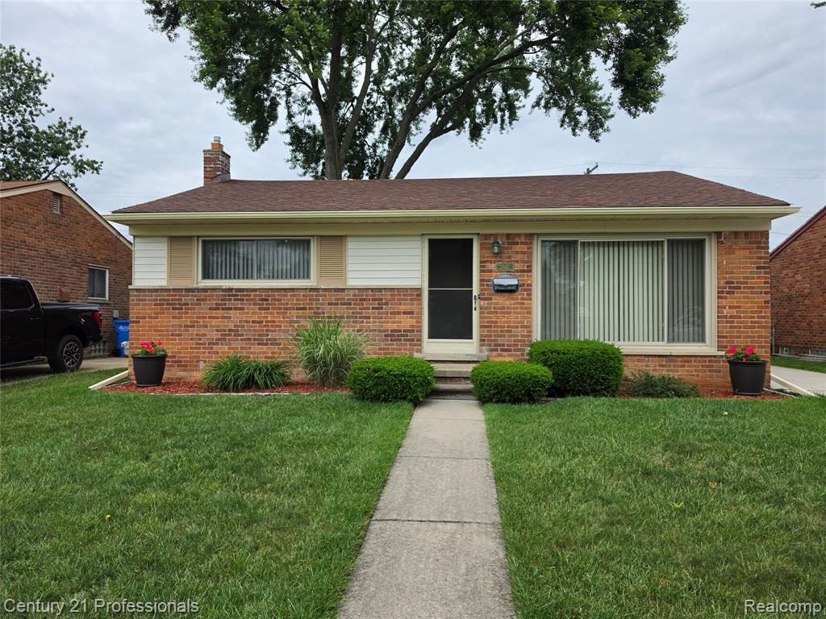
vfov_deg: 58.9
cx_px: 413
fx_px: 549
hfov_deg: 73.9
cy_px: 310
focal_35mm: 23
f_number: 1.4
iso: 64
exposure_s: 1/5294
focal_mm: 6.5
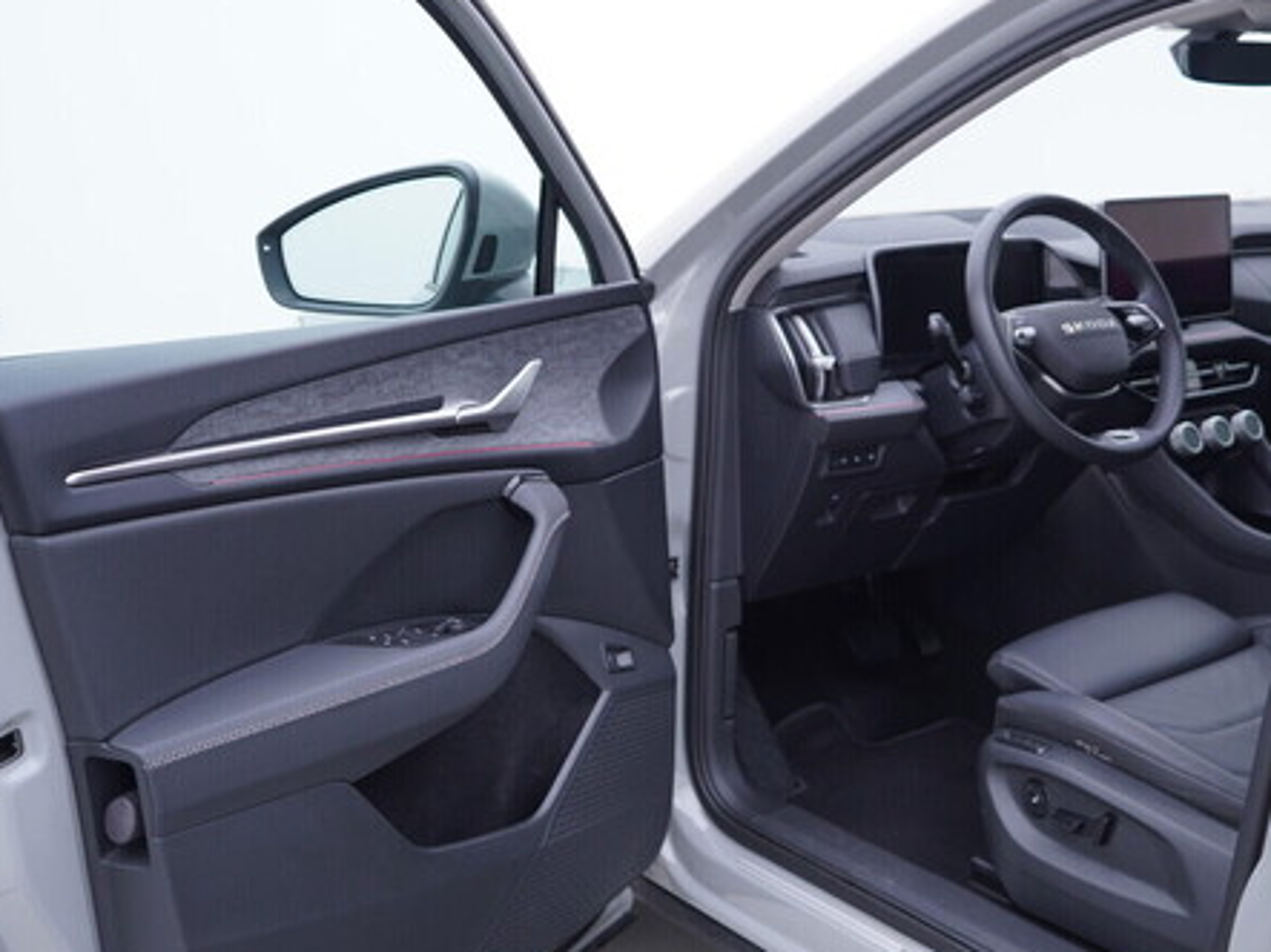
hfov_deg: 43.6
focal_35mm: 43
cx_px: 769
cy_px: 463
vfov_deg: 33.6
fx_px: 1578
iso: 125
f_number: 2.8
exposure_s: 1/40
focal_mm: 24
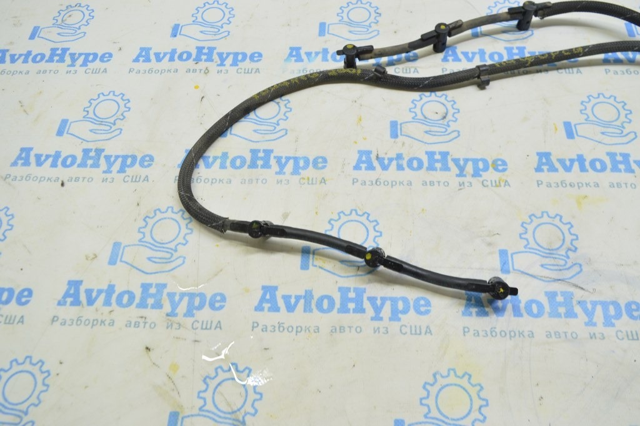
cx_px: 320
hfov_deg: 62.0
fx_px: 533
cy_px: 213
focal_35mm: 30
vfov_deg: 43.5
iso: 400
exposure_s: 1/20
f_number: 5.6
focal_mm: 20
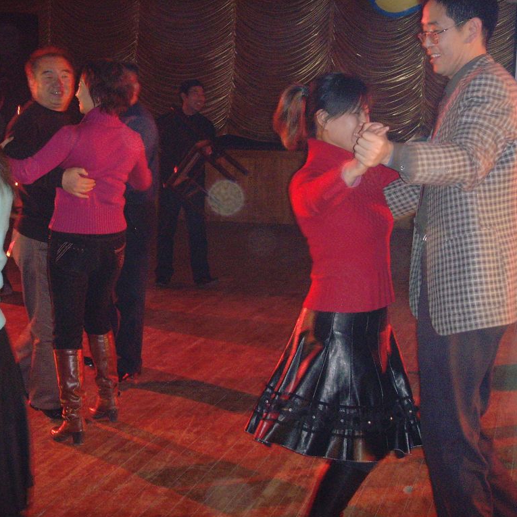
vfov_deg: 24.3
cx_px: 237
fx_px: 1200
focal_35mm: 71
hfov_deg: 24.3
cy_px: 259
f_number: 3.9
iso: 400
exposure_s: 1/45
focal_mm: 10.2
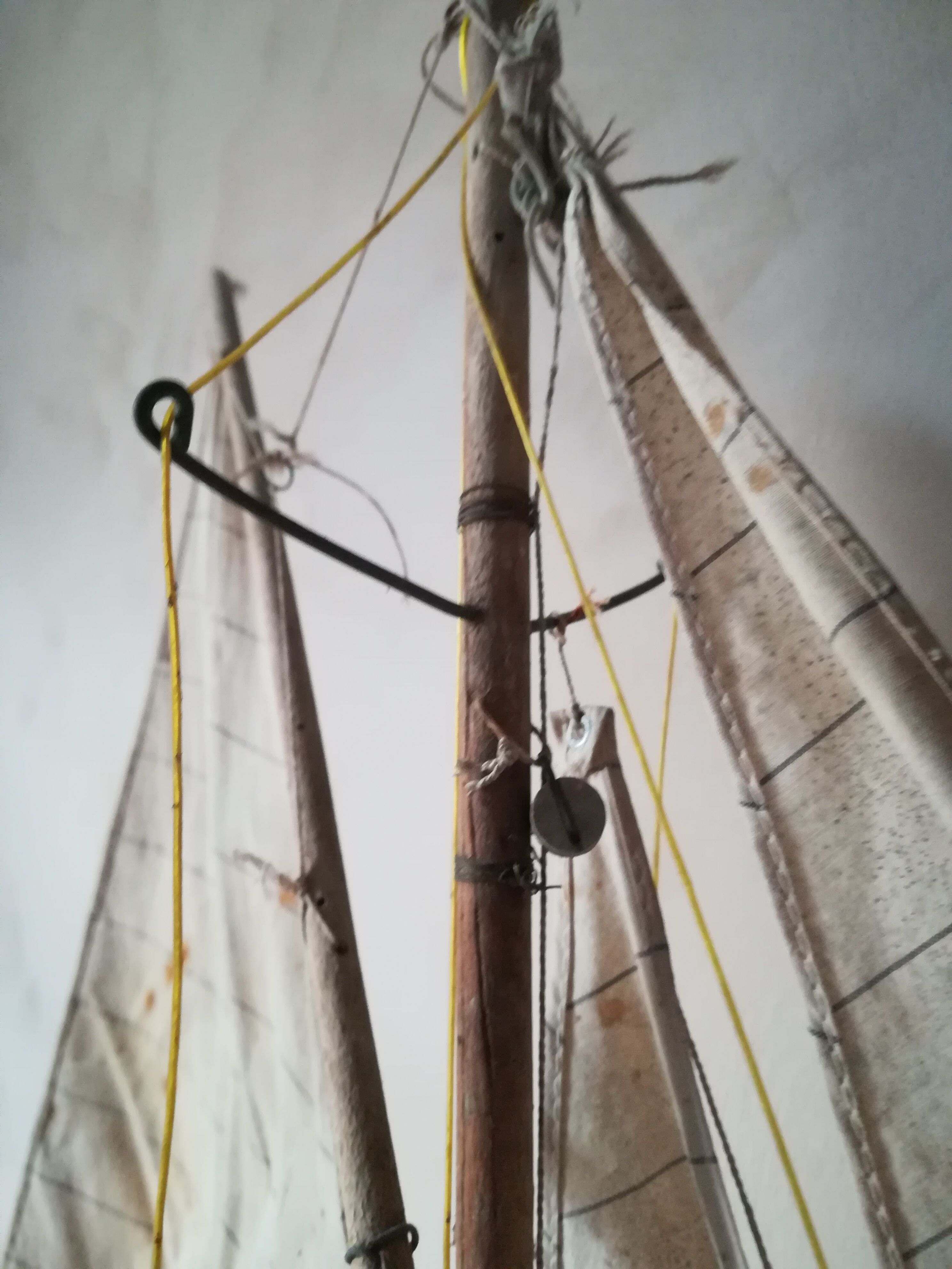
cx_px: 476
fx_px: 953
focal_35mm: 26
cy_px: 634
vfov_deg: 67.3
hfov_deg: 53.1
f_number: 2.2
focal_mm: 3.83
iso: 640
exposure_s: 1/20
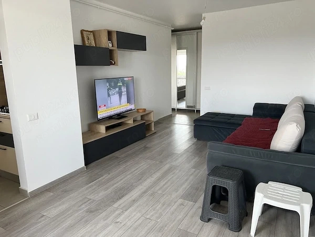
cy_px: 118
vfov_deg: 53.1
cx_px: 158
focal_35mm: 26
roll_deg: +1.6
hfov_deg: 67.3
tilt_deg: -11.2
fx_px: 237
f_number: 1.5
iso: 100
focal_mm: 5.7
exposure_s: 1/121
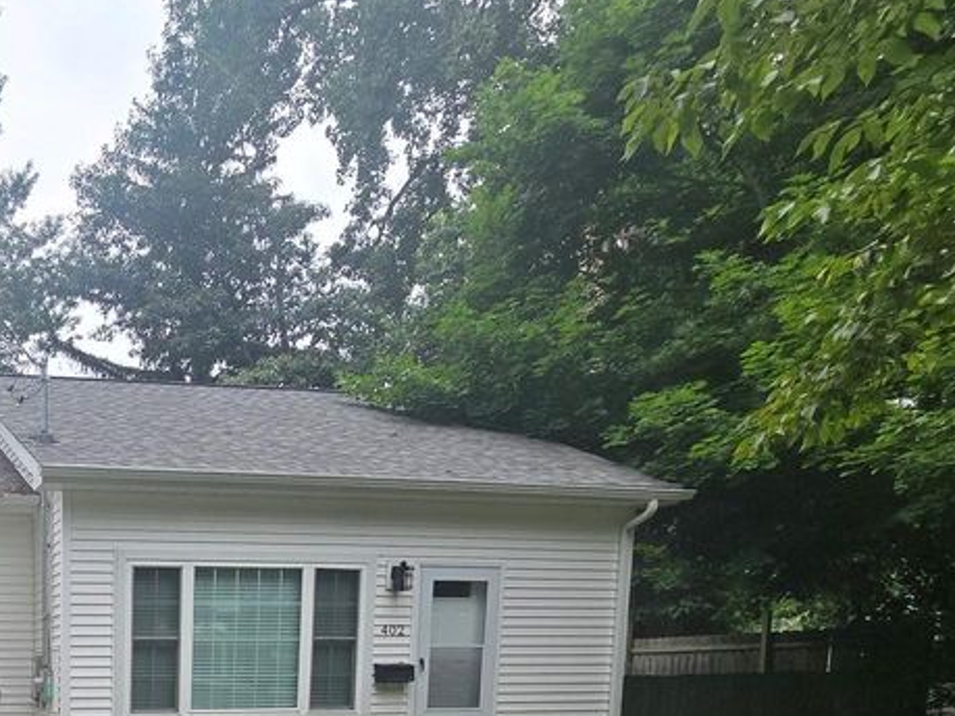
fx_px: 800
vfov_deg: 39.9
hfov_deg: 48.4
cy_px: 774
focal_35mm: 29
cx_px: -40
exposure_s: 1/398
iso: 50
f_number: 2.2
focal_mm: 2.2
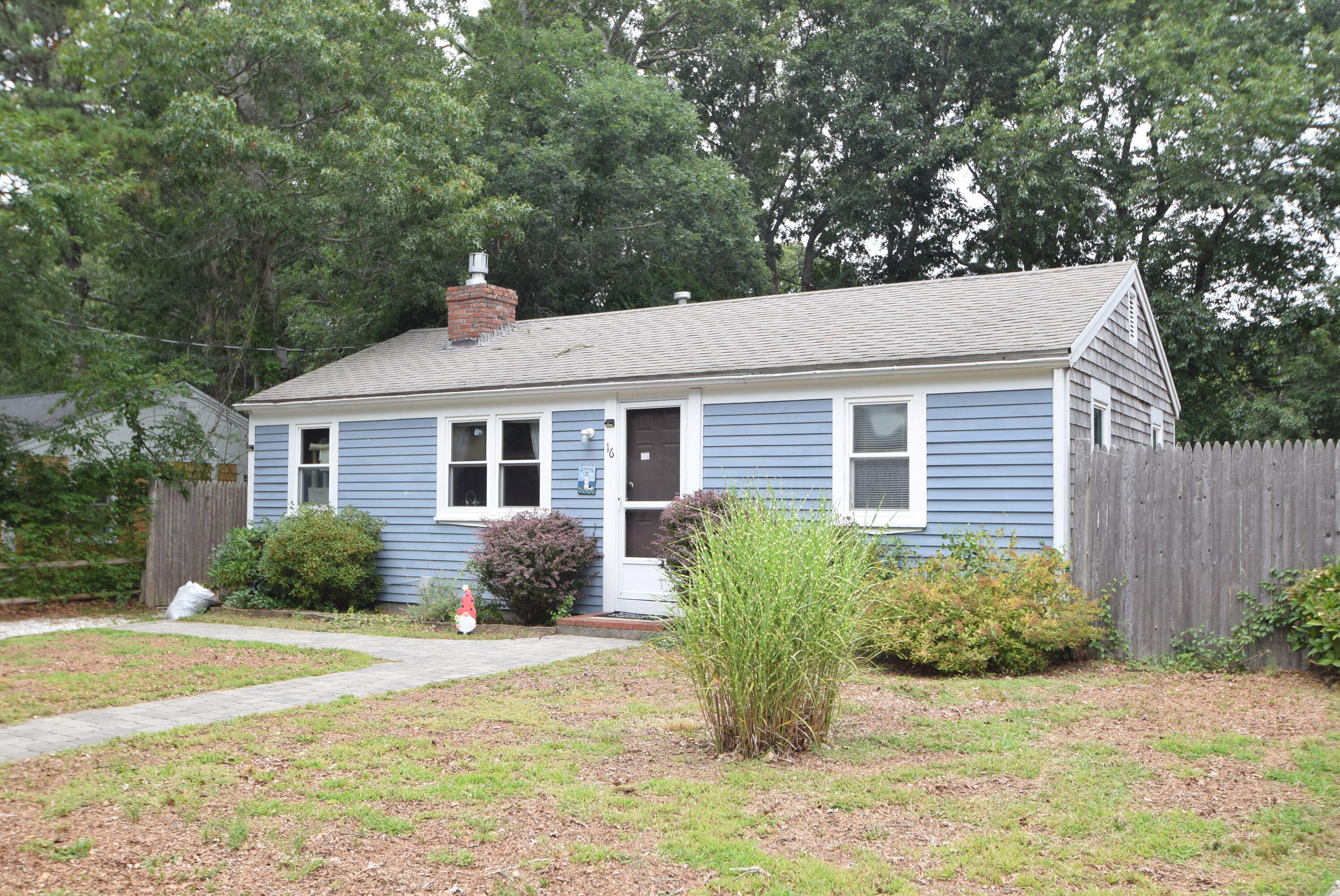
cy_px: 448
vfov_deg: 43.7
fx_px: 1117
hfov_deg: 61.9
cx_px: 670
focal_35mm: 30
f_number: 8
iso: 320
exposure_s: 1/250
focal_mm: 20
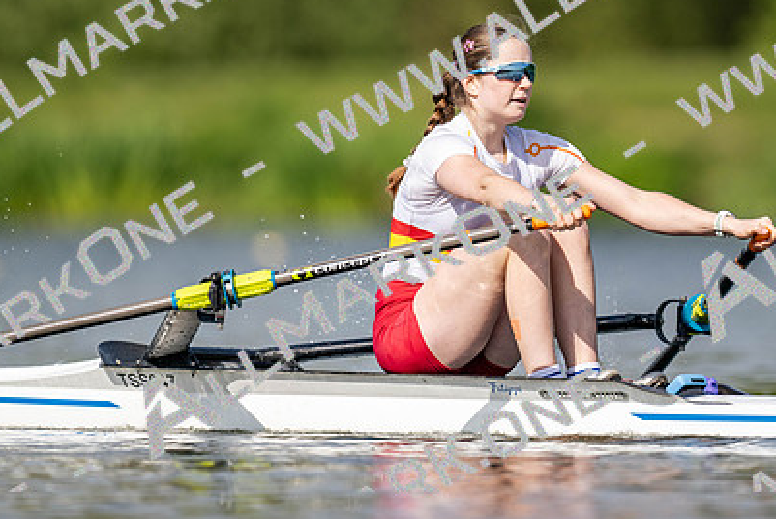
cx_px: 536
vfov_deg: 1.6
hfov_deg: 2.4
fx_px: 18723
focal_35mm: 868
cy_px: 160
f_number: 4
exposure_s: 1/2500
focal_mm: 600
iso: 220
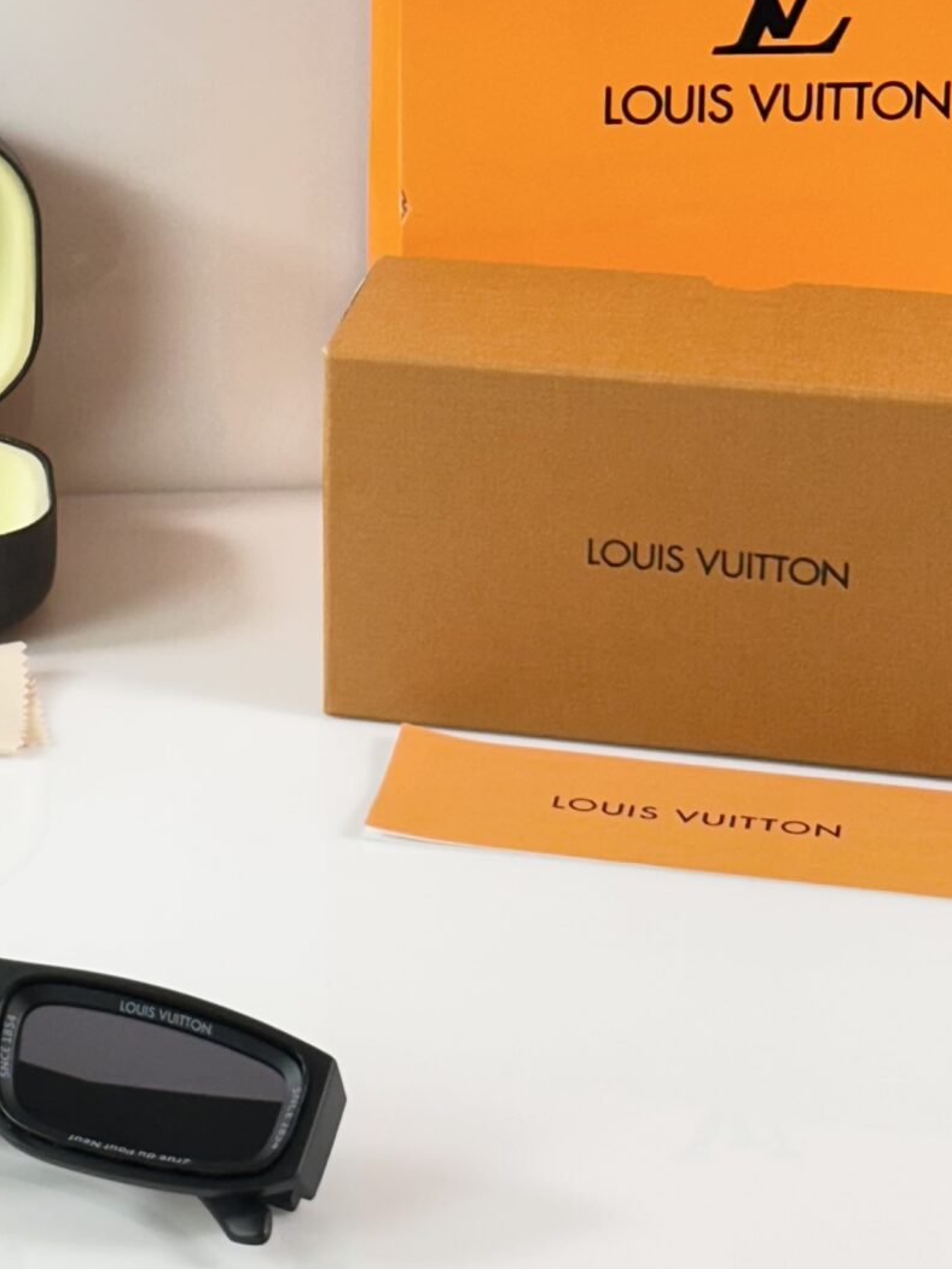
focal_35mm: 117
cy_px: 234
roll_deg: +1.5
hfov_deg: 12.5
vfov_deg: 16.7
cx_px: -50
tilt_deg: -17.8
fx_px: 4289
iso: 80
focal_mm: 6.86
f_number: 1.78
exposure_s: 1/100
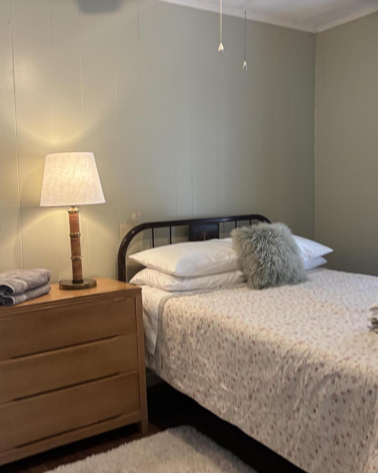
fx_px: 476
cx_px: 145
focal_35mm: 34
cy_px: 236
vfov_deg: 52.9
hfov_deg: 43.1
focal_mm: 5.96
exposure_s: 1/60
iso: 160
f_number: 1.6
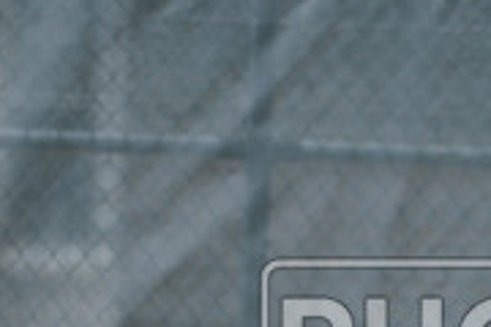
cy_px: 361
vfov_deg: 1.4
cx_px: 586
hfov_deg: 2.1
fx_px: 13160
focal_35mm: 965
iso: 400
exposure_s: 1/640
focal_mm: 200
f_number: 4
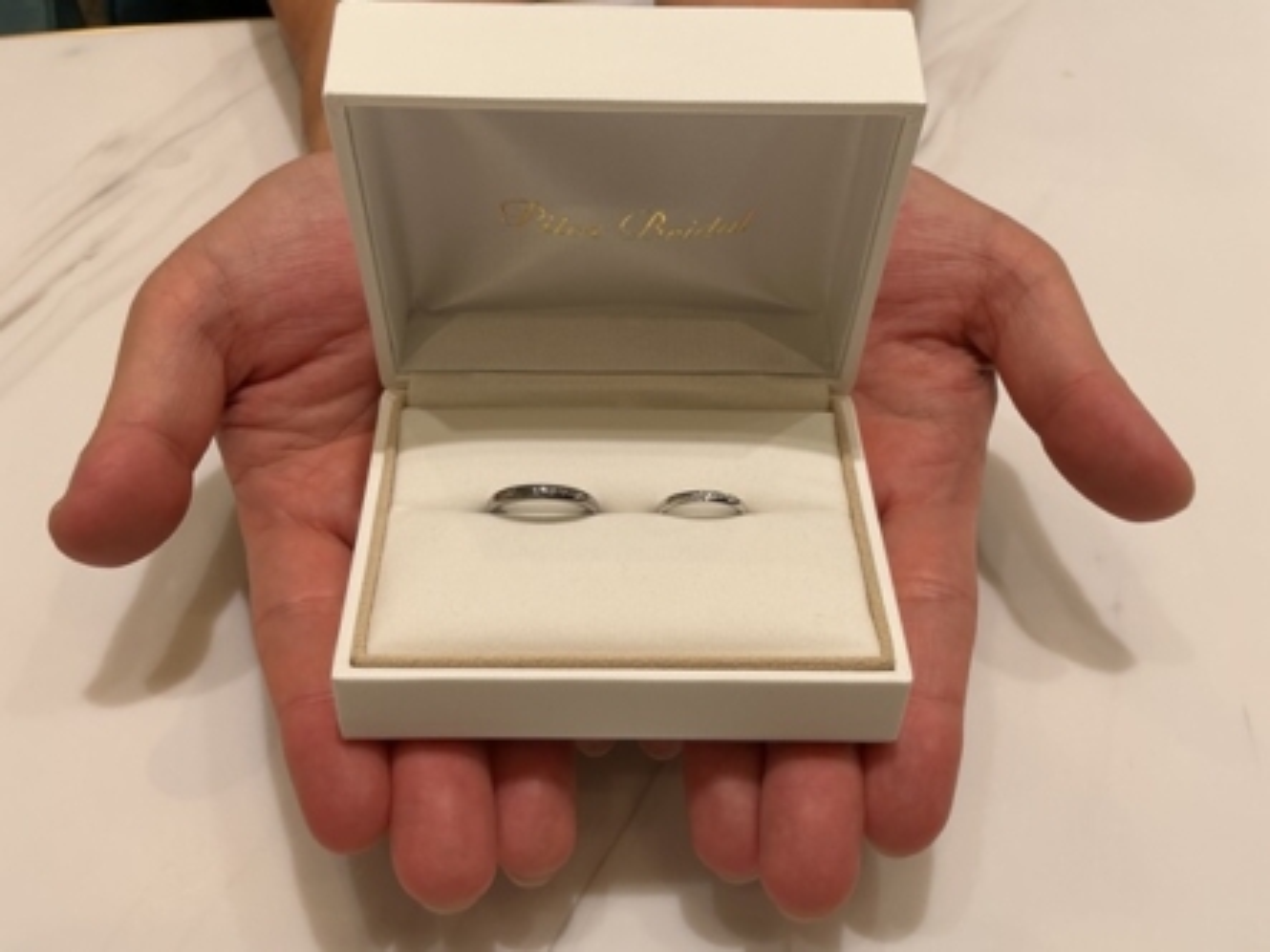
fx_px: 1064
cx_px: 635
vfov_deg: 48.2
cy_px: 476
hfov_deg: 61.7
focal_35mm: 29
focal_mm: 3
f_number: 1.8
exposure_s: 1/229
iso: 20
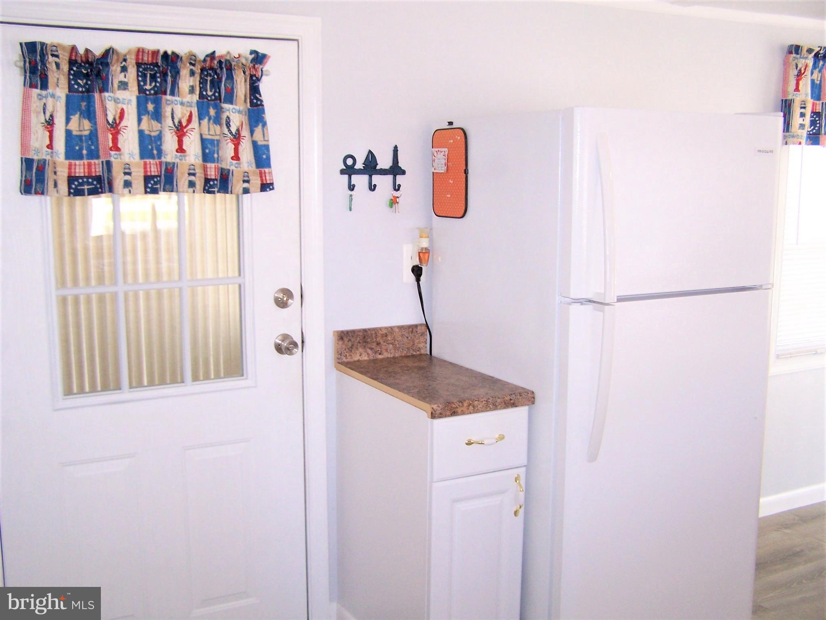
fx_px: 907
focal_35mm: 38
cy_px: 310
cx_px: 413
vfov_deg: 37.7
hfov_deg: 49.0
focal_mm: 6.3
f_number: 2.8
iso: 140
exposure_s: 1/60
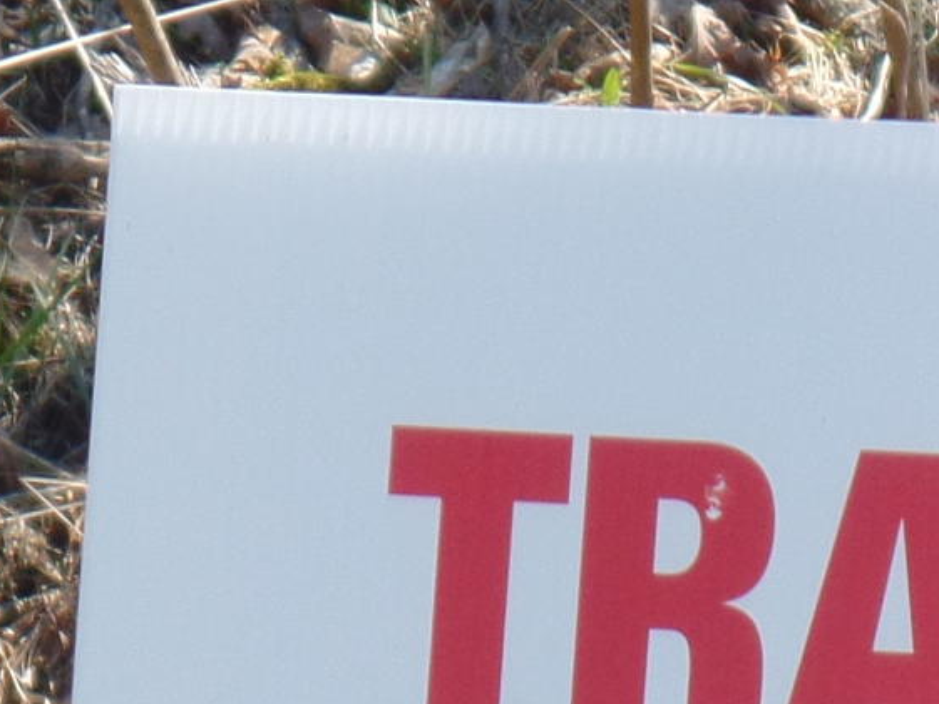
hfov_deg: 4.7
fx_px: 11314
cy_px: 1117
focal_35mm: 417
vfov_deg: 3.6
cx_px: 988
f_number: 3.8
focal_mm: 13.9
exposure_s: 1/180
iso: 80
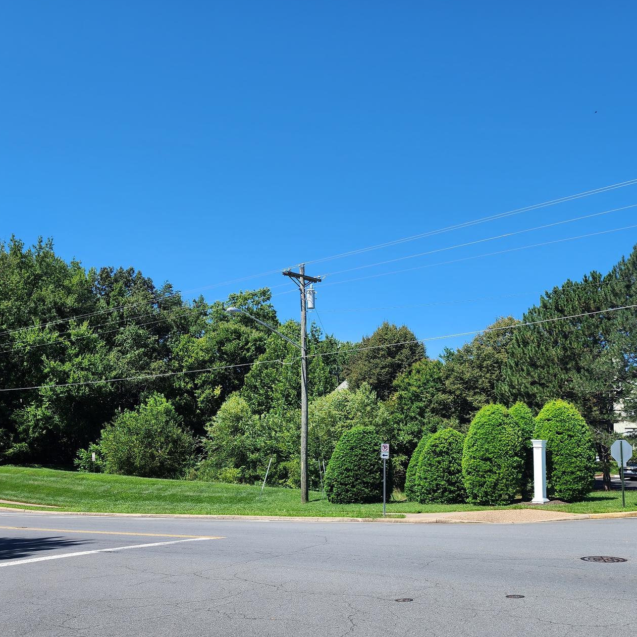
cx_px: 340
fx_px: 687
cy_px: 373
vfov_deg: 49.5
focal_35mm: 33
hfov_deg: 49.7
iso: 12
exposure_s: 1/857
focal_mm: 6.4
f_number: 1.8
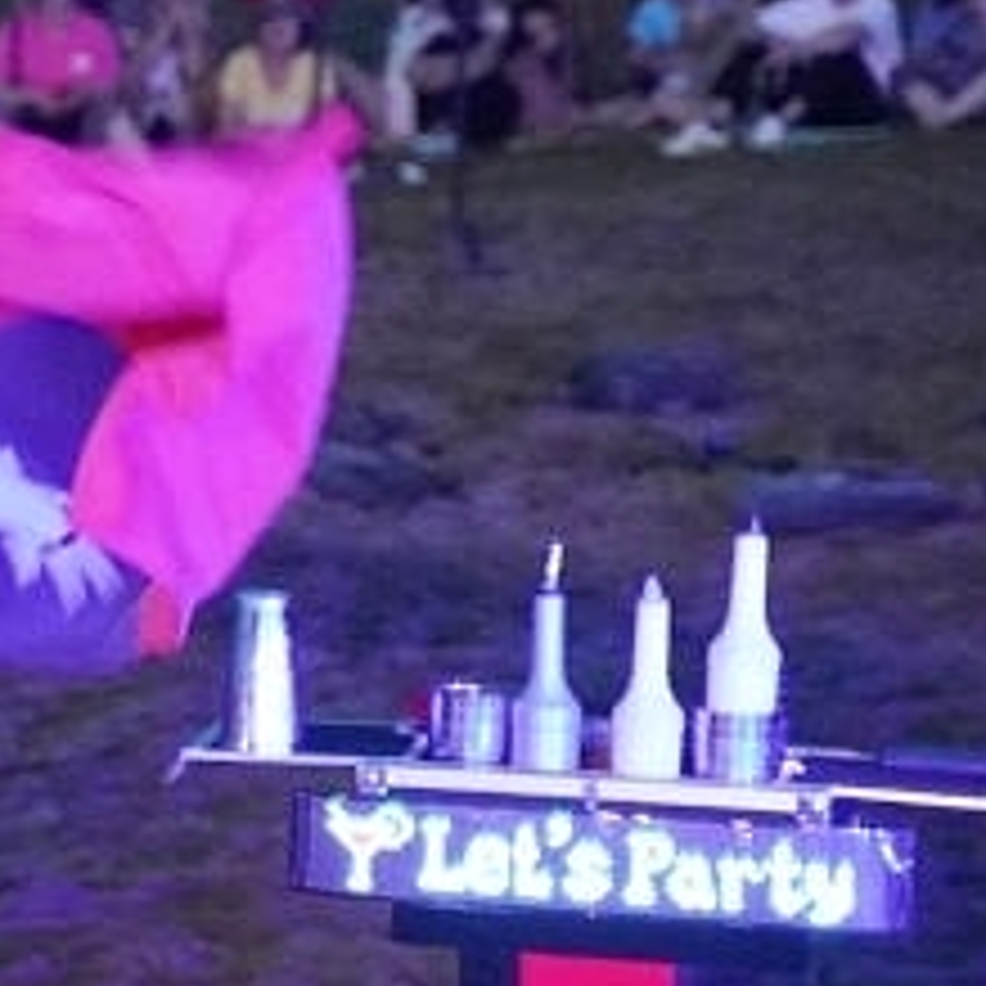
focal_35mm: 303
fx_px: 9764
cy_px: 311
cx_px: -1481
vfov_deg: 5.8
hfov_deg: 5.6
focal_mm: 65
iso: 8000
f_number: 2.8
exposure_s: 1/160
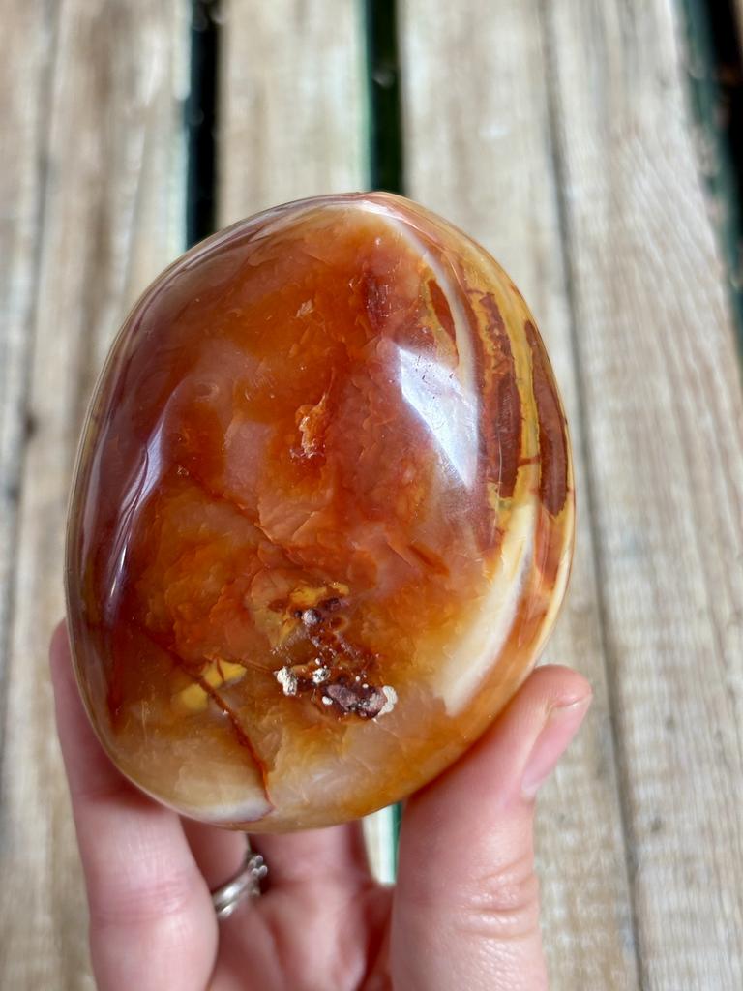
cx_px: 372
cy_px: 496
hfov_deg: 28.0
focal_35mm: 52
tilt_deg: -63.5
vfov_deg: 36.8
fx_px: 1488
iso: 32
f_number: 1.6
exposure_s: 1/50
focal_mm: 5.96
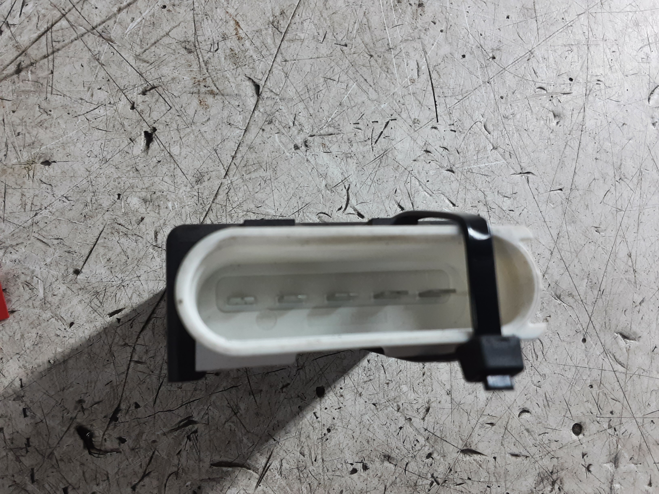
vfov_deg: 51.4
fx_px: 514
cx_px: 330
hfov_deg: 65.3
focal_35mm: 27
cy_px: 247
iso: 100
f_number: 1.9
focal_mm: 2.91
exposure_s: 1/50
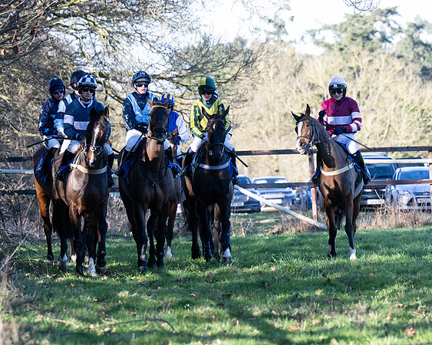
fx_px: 5519
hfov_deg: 4.5
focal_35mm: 432
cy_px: 173
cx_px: 302
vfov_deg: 3.6
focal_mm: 200
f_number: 5
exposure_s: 1/640
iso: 400
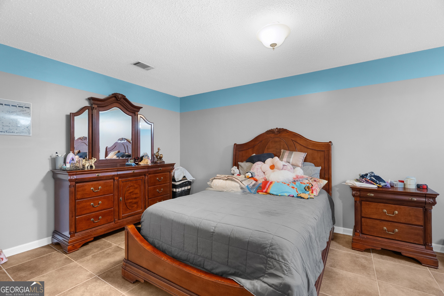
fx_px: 197
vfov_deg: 73.7
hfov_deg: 96.7
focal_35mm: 16
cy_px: 148
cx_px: 222
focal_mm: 16
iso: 1600
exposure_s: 2.5
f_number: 8
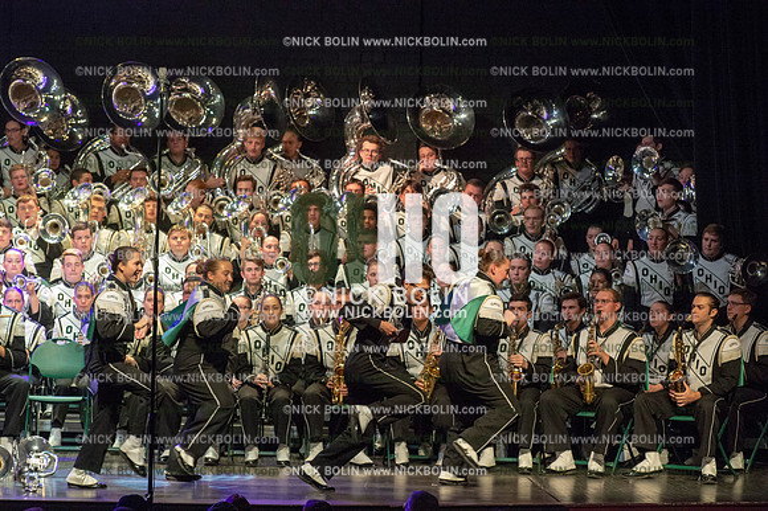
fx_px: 4051
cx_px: 384
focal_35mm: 190
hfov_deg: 10.8
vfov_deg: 7.2
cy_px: 256
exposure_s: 1/200
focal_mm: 190
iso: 8000
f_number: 7.1
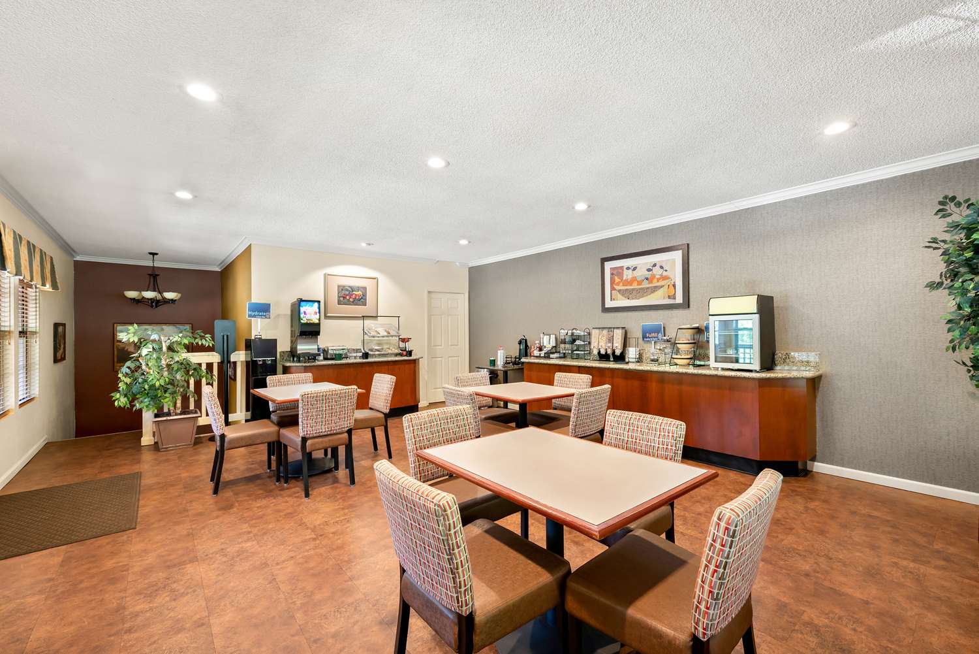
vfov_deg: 81.2
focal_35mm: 14
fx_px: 381
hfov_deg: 104.2
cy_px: 327
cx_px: 490
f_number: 10
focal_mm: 14
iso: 250
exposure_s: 1
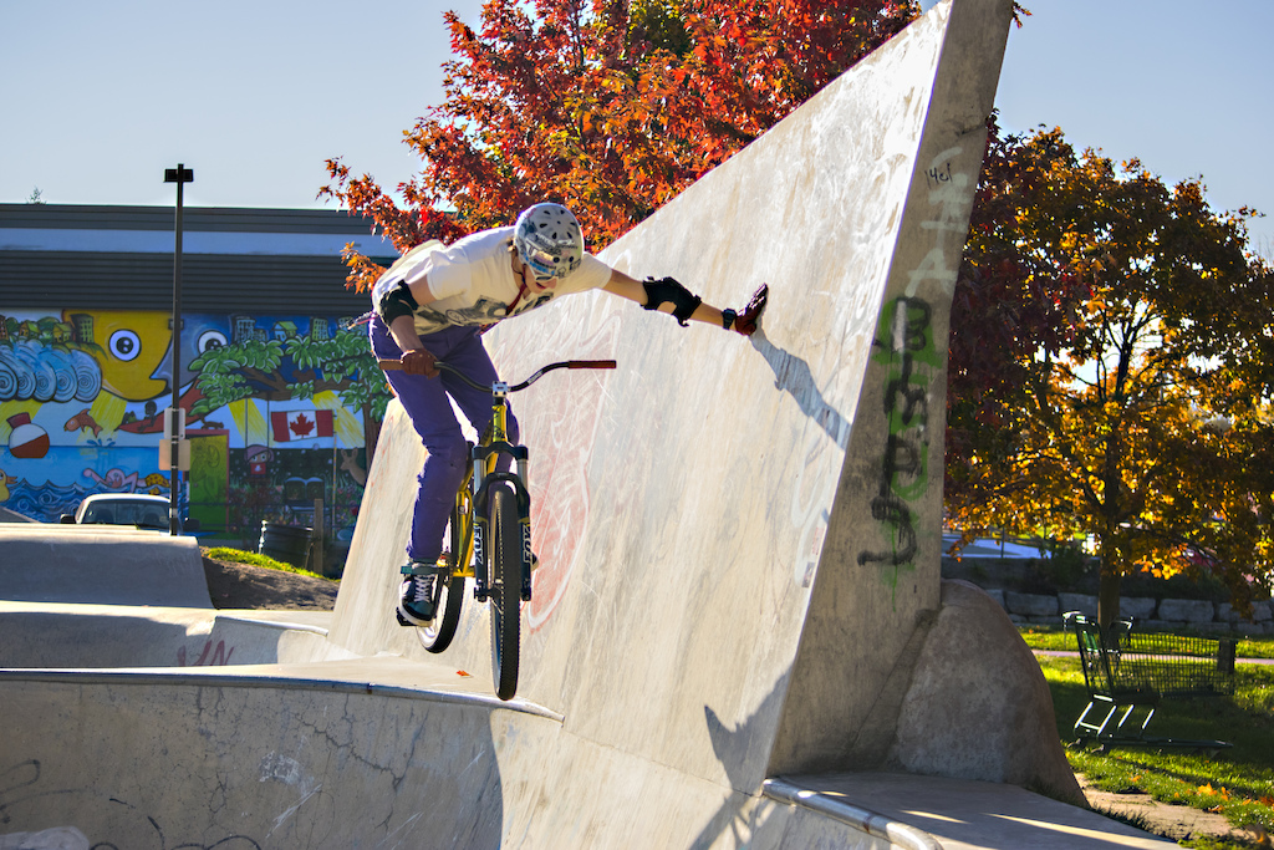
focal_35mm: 82
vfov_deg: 16.6
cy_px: 425
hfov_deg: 24.6
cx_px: 637
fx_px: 2920
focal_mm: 55
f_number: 4.5
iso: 400
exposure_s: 1/2500
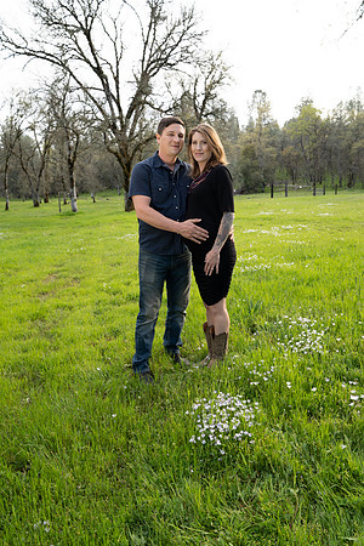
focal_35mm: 25
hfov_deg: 51.3
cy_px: 273
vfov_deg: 71.5
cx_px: 182
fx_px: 379
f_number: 4.5
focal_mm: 25
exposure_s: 1/125
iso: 200
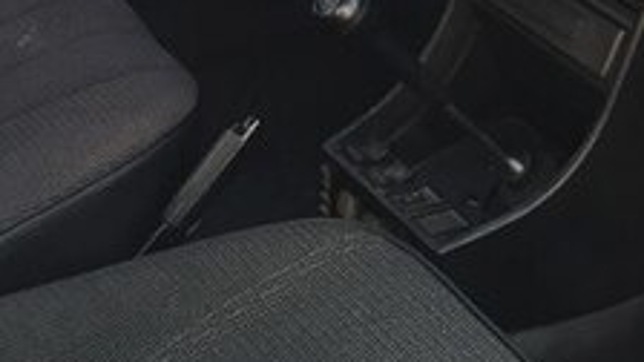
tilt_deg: -18.3
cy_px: -220
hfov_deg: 22.9
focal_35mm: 93
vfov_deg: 12.2
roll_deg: -0.9
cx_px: 391
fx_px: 1588
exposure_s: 1/33
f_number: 2.2
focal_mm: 4.15
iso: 100
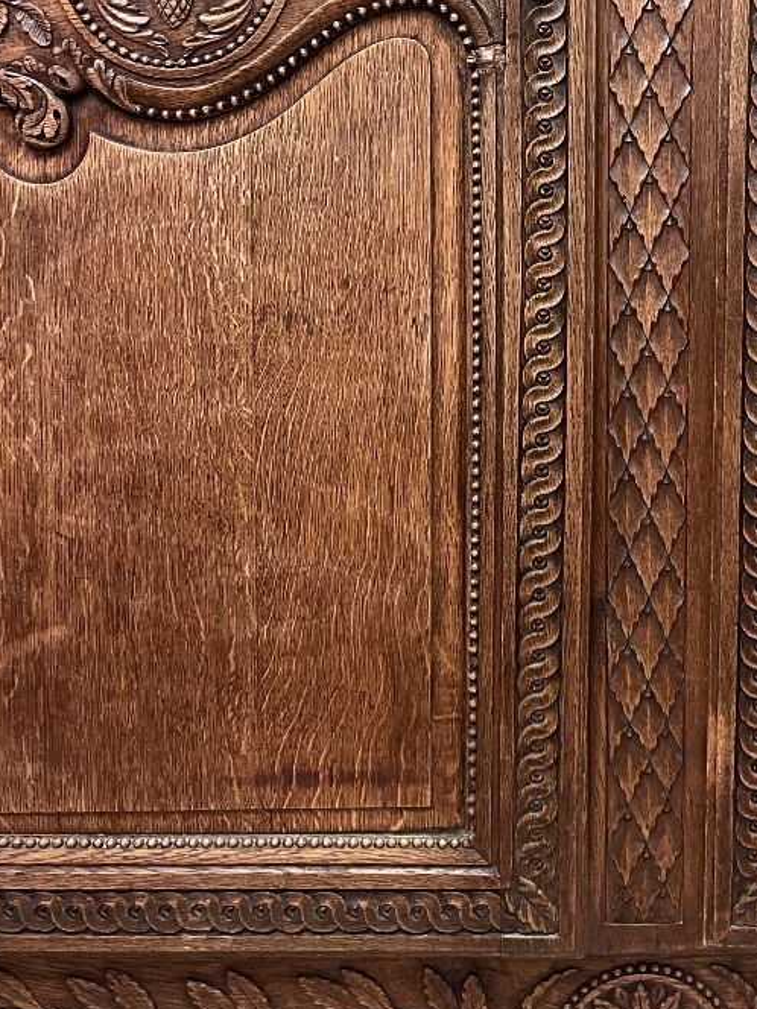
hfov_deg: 29.8
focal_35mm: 47
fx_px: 1370
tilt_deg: -5.6
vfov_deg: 39.9
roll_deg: +0.3
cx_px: 649
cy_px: 325
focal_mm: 5.1
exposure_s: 1/33
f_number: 1.6
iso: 500
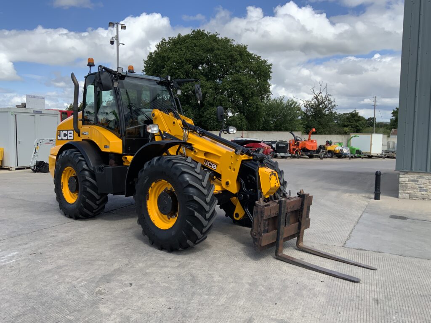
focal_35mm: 29
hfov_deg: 61.7
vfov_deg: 48.2
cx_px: 216
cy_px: 162
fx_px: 361
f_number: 1.8
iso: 16
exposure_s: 1/1451
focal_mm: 3
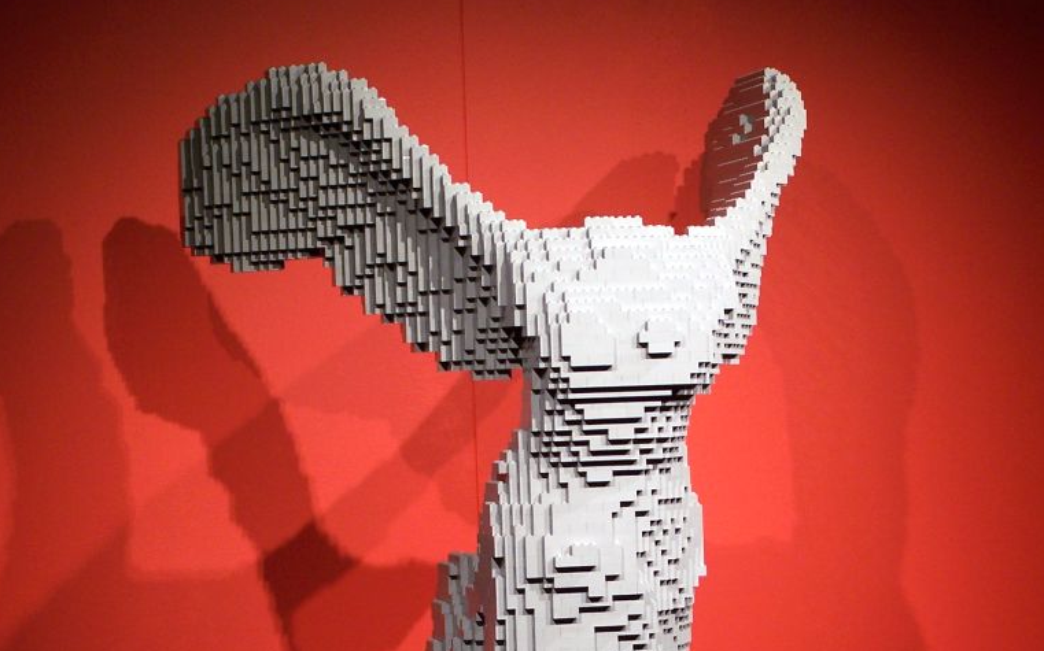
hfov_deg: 17.8
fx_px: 3328
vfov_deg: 11.1
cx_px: 520
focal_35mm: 117
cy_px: 592
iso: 80
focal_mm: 13.7
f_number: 3.2
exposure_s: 1/20
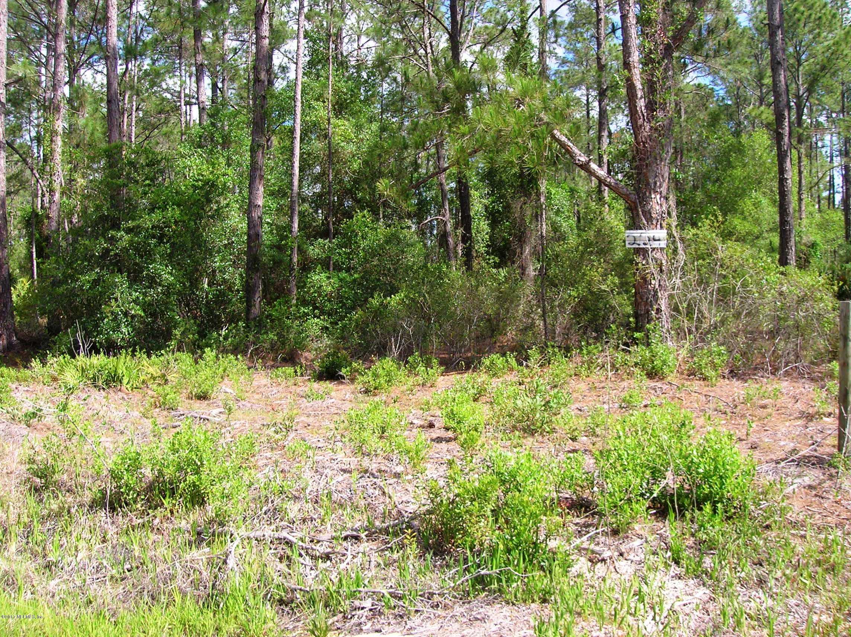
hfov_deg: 54.0
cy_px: 318
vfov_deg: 41.7
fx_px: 835
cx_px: 426
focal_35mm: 34
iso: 50
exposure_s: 1/147
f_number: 4.9
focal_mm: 5.7
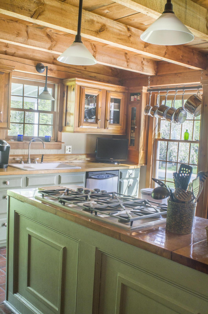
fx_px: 313
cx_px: 104
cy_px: 157
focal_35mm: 36
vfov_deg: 53.2
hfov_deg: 36.7
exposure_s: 1/13
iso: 100
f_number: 11
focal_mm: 24
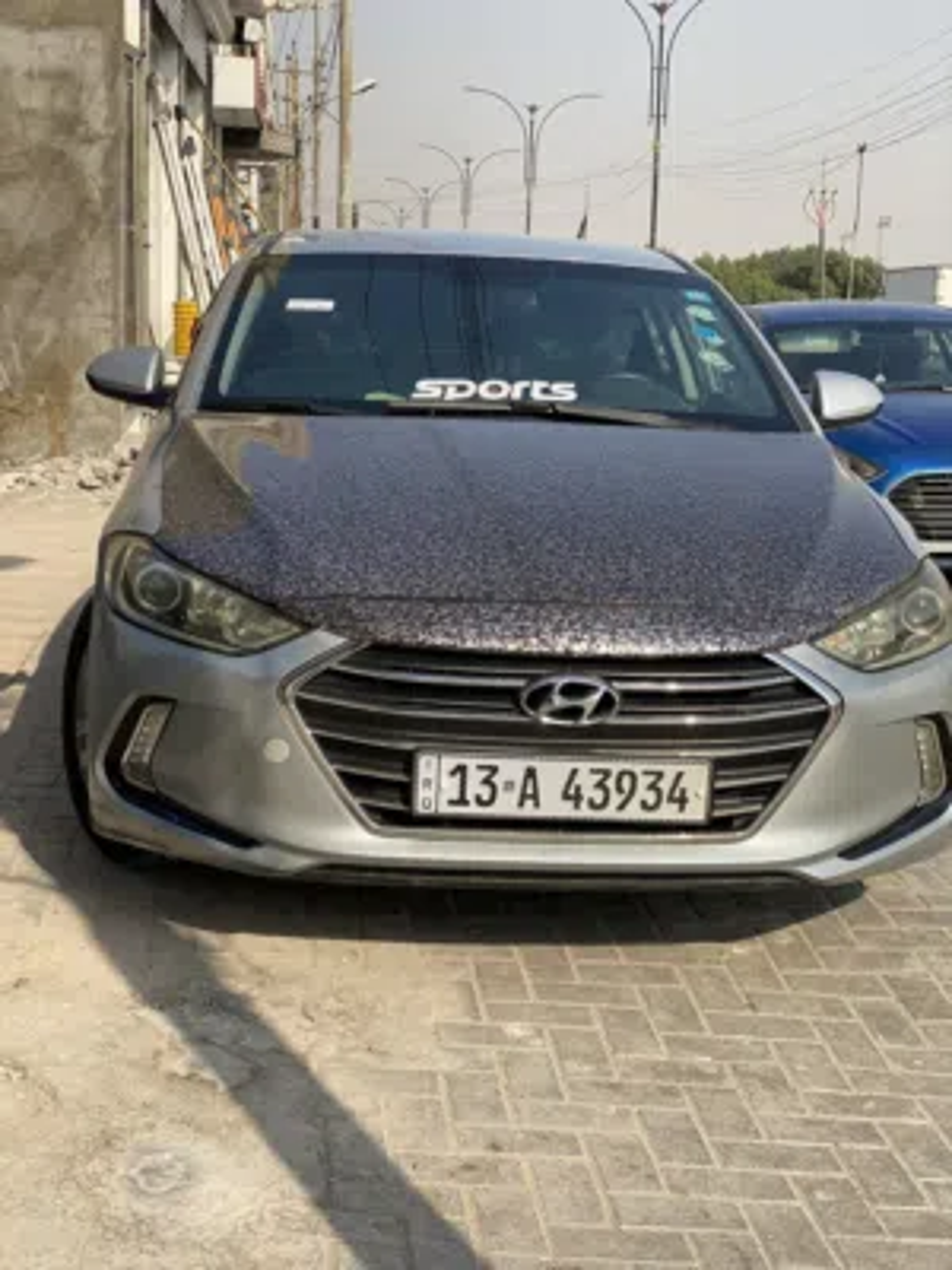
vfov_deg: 36.8
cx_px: 476
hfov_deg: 28.0
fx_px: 1907
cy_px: 635
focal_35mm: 52
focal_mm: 6
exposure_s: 1/1453
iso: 20
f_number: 2
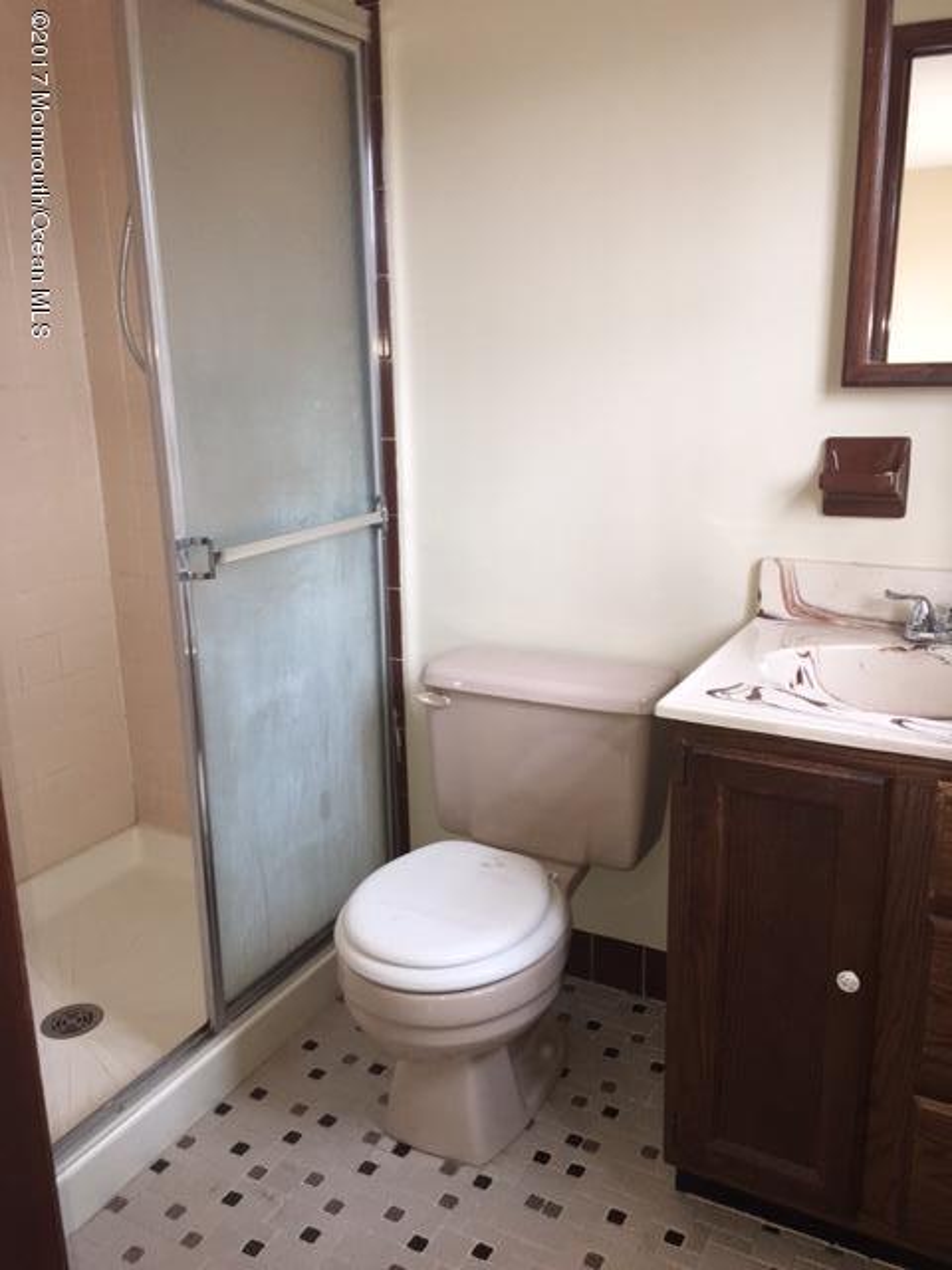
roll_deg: +2.6
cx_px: 476
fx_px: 1063
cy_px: 635
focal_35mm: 29
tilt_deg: -15.6
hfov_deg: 48.2
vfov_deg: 61.7
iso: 40
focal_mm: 4.15
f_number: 2.2
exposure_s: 1/30
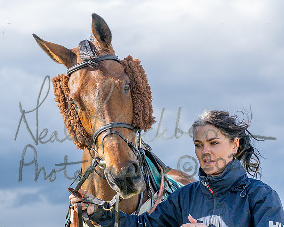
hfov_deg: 16.2
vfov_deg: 13.0
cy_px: 114
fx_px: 994
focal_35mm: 118
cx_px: 113
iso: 400
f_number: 5
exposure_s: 1/1600
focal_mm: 70
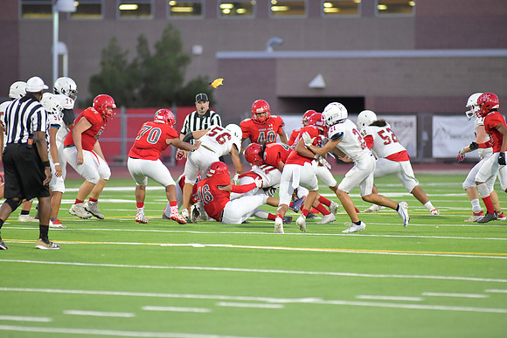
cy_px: 169
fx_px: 4226
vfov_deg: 4.6
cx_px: 254
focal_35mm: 300
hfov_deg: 6.9
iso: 6400
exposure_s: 1/1250
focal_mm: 300
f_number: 3.5
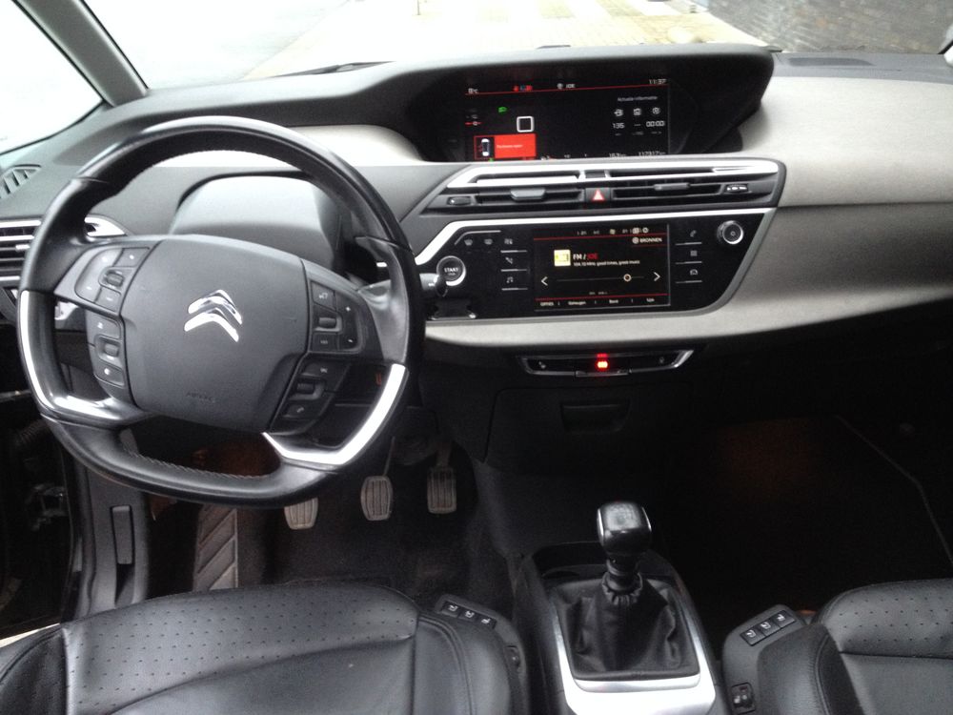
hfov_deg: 52.6
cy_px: 358
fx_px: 964
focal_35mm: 35
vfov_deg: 40.7
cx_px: 476
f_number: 2.4
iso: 200
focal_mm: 4.28
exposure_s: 1/20
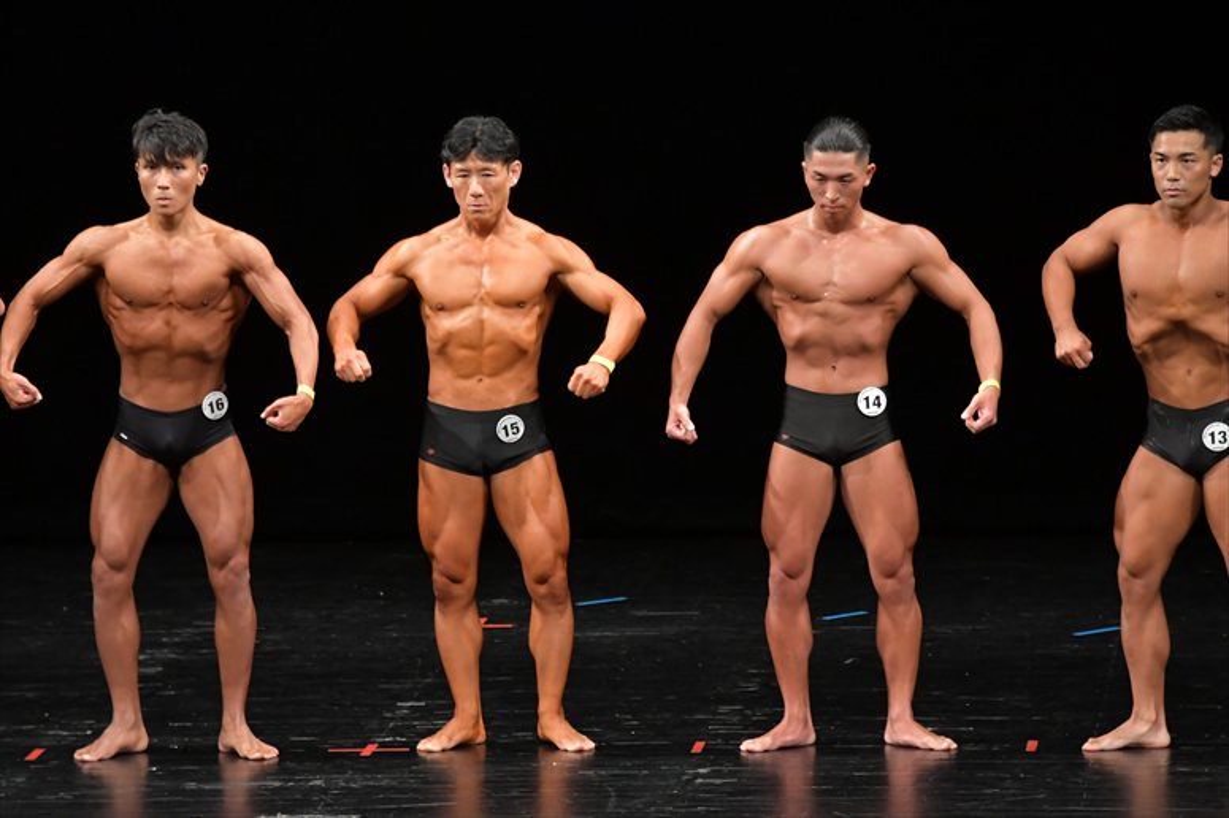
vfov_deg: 5.4
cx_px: 614
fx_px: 8701
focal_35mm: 255
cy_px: 409
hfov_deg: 8.1
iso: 3200
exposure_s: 1/400
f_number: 5.6
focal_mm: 170
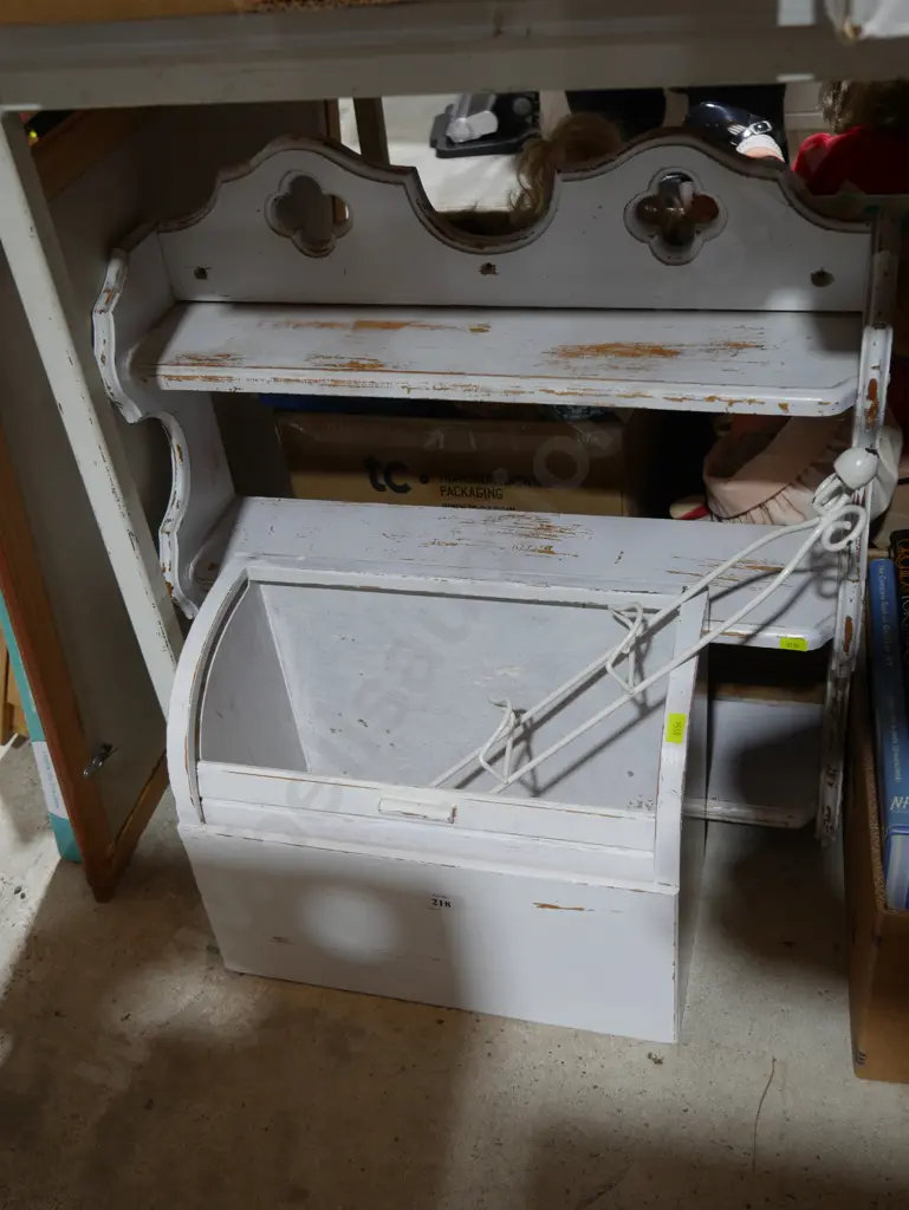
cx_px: 454
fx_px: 1329
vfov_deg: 49.0
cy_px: 605
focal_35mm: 38
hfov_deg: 37.8
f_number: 4.1
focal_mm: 19
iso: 250
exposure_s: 1/60
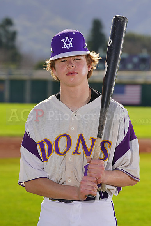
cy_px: 113
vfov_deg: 9.4
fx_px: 1371
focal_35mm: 218
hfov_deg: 6.3
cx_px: 76
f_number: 9
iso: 100
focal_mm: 218
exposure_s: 1/250
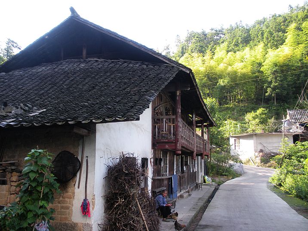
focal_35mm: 36
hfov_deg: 51.4
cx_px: 154
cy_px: 116
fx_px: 320
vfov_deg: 39.7
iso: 64
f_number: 3.5
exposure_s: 1/74.4
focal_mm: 6.3
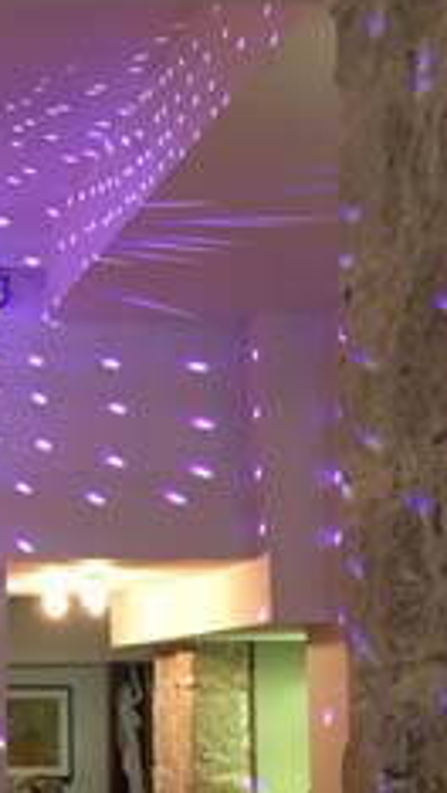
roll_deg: +0.1
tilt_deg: +2.8
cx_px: -146
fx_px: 1703
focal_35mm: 81
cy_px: 620
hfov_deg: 14.3
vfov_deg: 25.8
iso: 400
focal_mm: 4.15
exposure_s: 1/17
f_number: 2.2
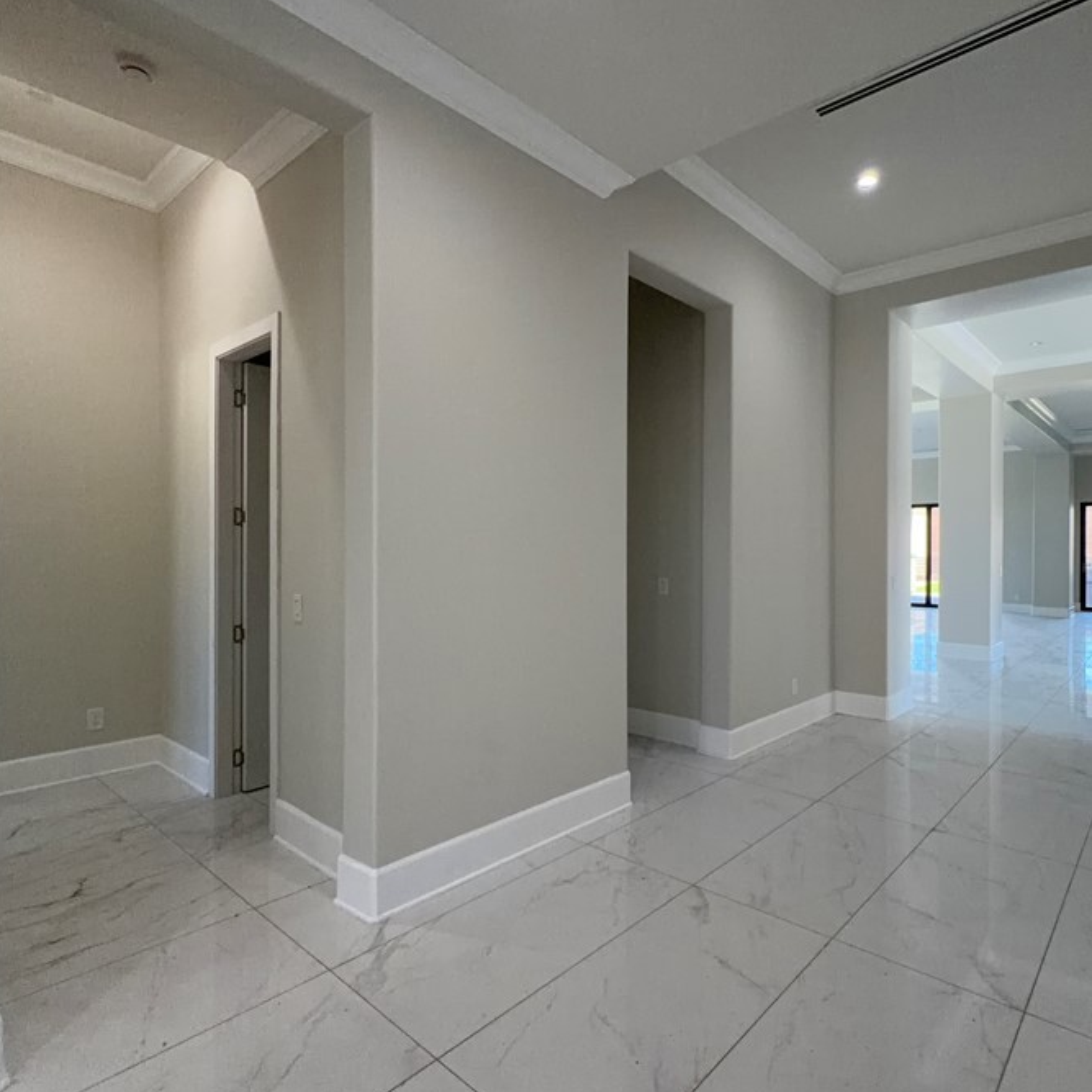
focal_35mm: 19
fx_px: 678
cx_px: 648
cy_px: 550
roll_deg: +0.2
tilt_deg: -0.8
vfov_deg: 77.7
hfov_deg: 76.9
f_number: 2.2
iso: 160
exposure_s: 1/120
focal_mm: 2.22
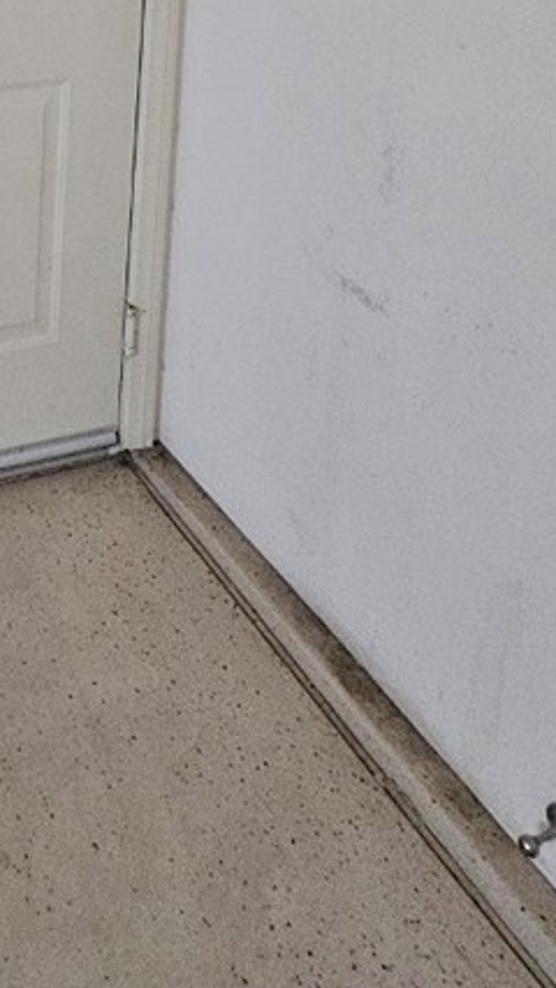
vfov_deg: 44.4
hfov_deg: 29.3
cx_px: -130
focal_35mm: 34
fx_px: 892
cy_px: -97
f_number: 2.2
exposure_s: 1/24
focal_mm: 2.2
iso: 640
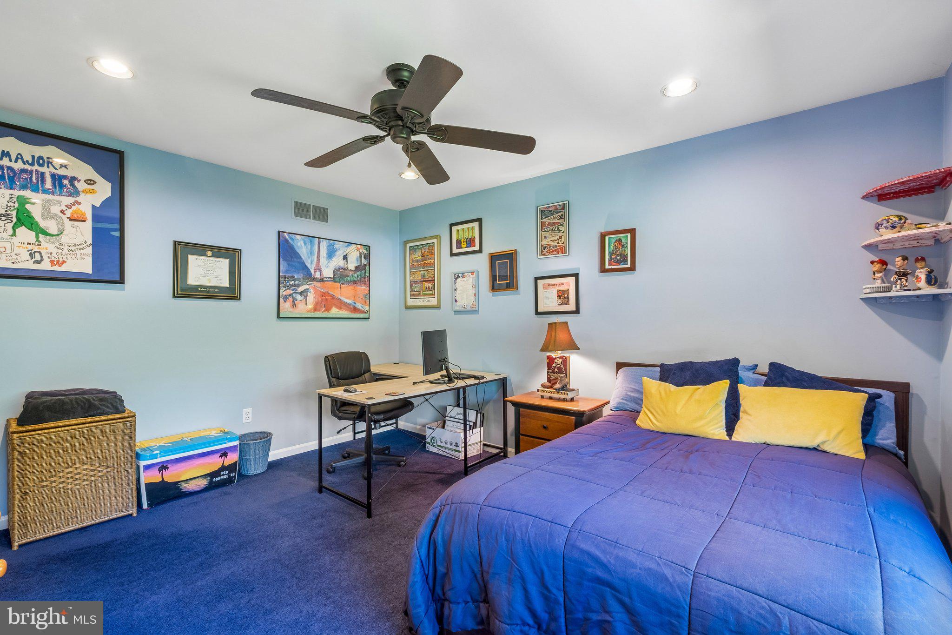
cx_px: 476
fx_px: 397
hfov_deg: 100.4
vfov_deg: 77.3
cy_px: 318
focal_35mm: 15
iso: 250
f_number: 8
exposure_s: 1/2
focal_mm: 10
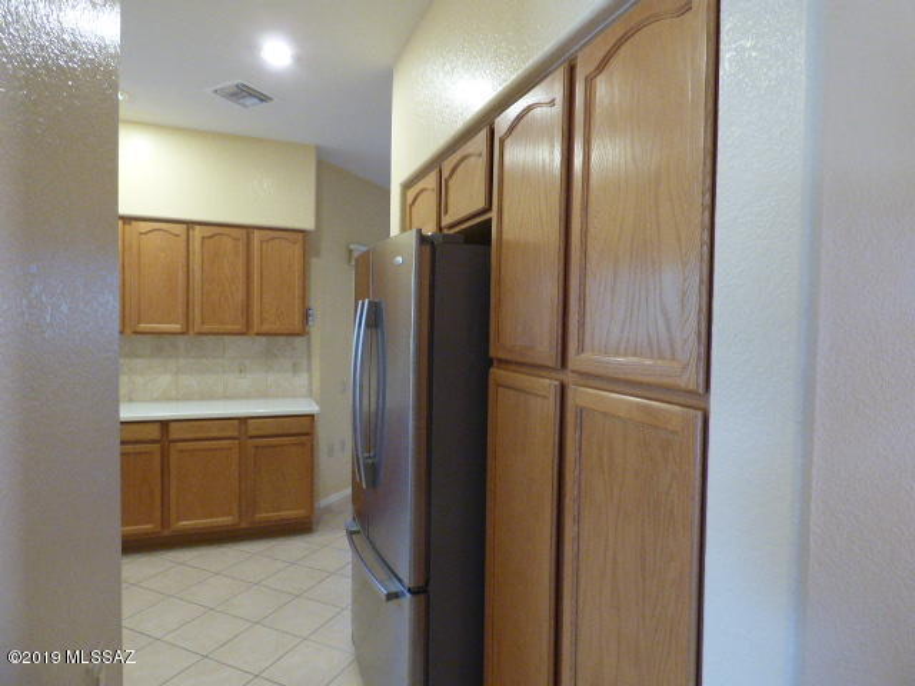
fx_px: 529
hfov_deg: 81.7
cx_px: 458
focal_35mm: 20
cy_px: 343
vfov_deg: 66.0
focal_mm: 3.58
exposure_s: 1/30
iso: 400
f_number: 2.8
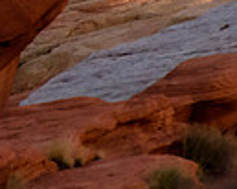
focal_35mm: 2089
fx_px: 14642
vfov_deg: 0.7
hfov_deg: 0.9
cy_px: -120
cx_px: -141
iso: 1600
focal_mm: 330
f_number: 8
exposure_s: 1/250
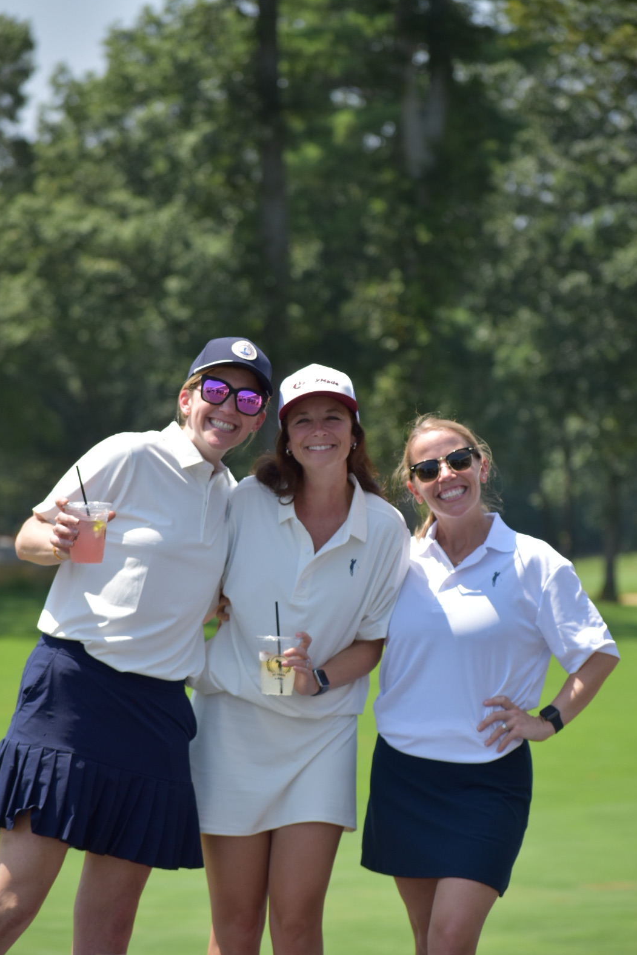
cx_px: 321
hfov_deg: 7.3
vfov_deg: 10.9
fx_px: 4991
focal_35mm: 188
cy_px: 487
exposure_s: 1/800
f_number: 5.6
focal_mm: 122
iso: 200
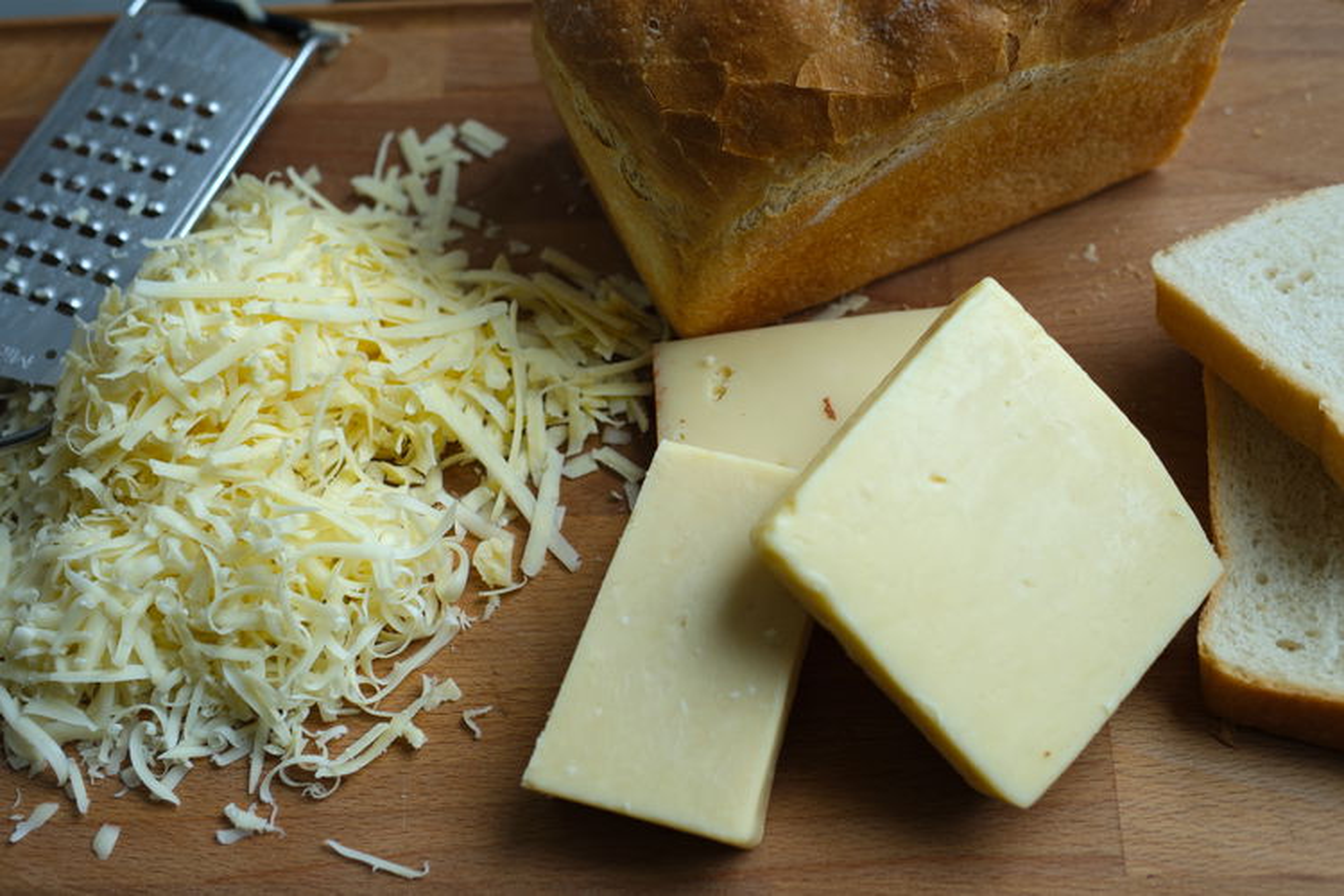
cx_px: 672
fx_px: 1680
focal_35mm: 45
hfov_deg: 43.6
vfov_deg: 29.9
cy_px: 448
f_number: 2.8
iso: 125
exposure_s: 1/240
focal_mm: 30
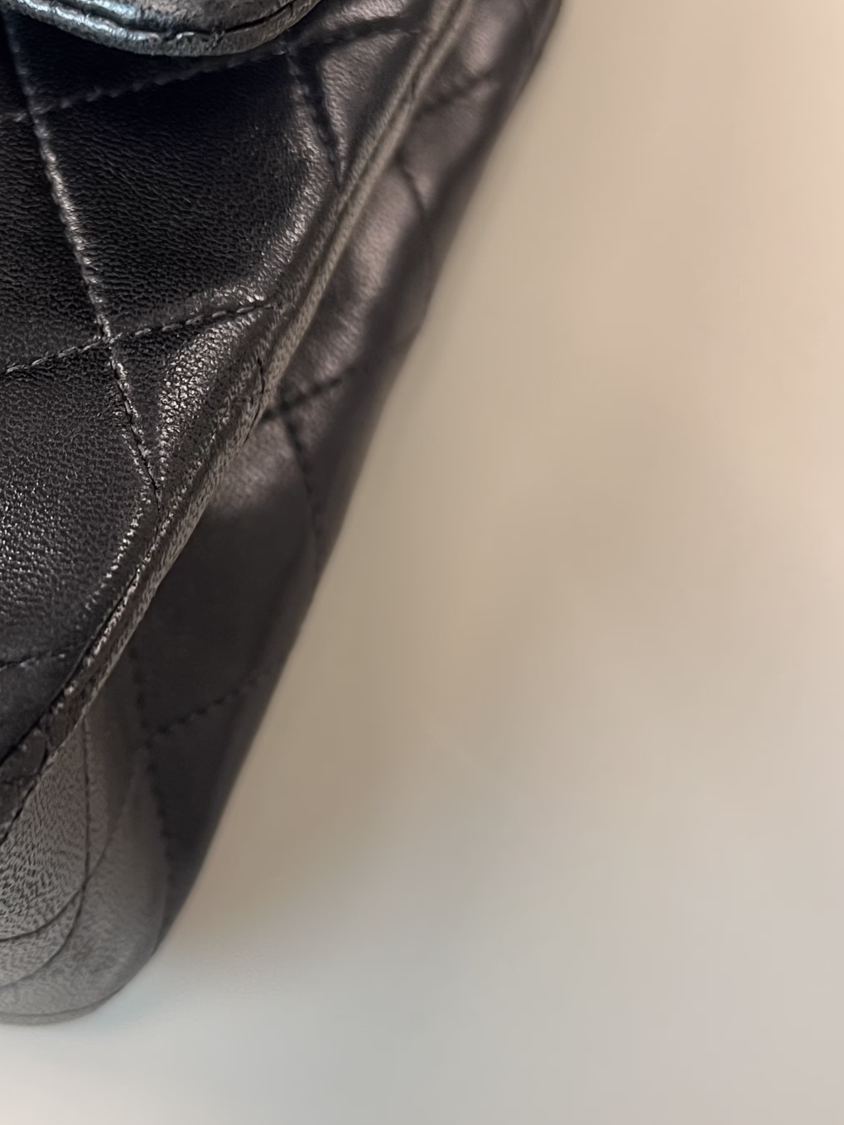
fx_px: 1592
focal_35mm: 49
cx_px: 70
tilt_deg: -62.1
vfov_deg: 38.6
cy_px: 417
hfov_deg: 28.4
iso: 80
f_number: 1.5
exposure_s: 1/50
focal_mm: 5.7
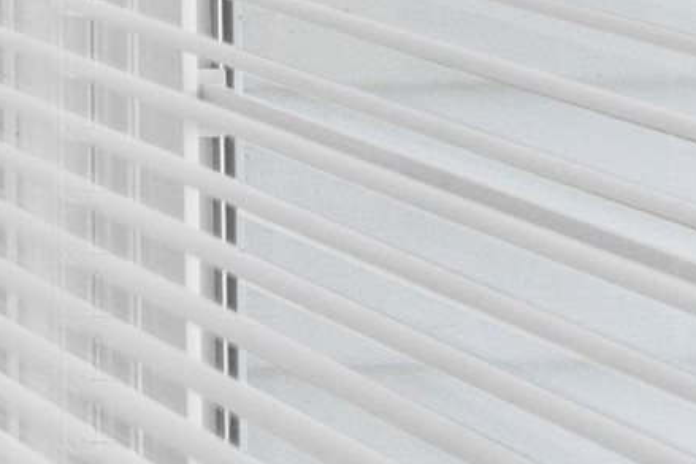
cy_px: -562
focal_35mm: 105
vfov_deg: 11.3
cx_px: -1389
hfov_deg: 11.4
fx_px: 2031
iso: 100
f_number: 4.5
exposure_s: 1/30
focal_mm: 10
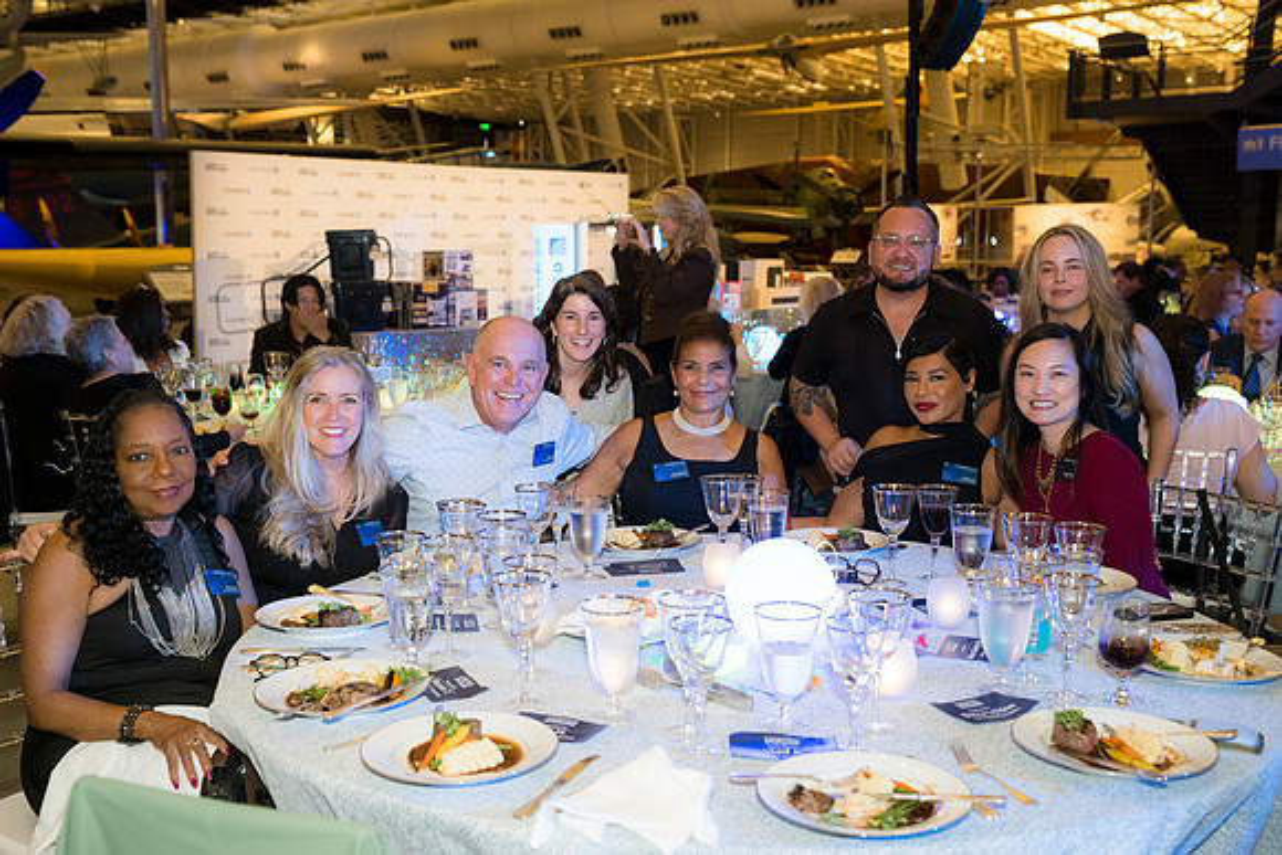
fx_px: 1389
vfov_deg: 34.2
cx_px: 641
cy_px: 428
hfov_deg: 49.5
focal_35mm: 39
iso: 3200
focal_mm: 39
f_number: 4
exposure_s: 1/125
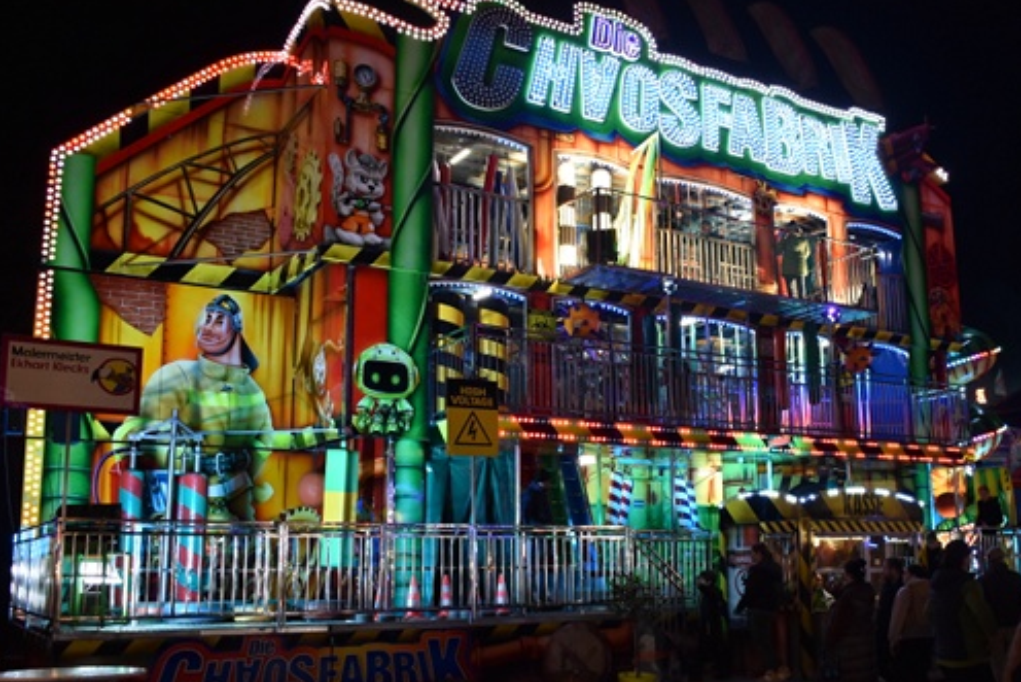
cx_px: 572
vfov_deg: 36.3
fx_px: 1038
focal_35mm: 37
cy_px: 369
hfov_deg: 52.3
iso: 1250
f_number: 3.8
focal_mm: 21
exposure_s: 1/200
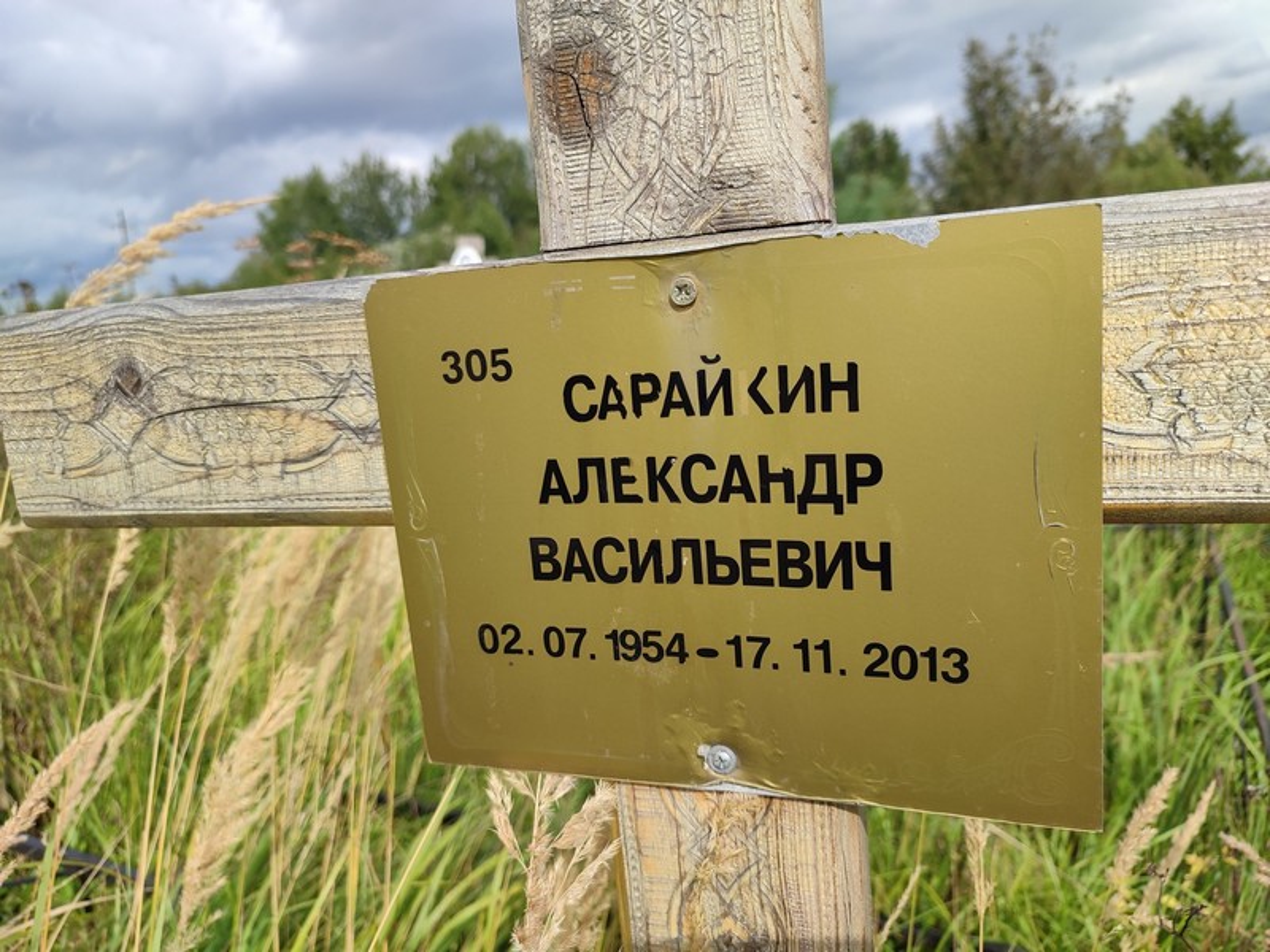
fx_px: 917
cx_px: 635
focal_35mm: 25
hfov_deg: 69.4
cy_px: 476
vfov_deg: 54.9
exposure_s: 1/443
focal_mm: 6.04
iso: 50
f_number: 1.9
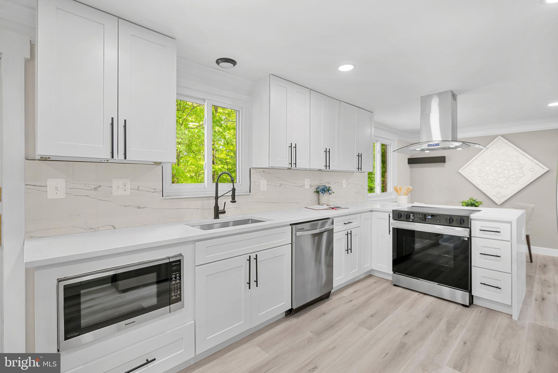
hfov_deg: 96.7
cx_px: 279
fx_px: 248
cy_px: 186
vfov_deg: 73.8
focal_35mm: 16
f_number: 3.2
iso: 100
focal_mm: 16
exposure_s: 1/6
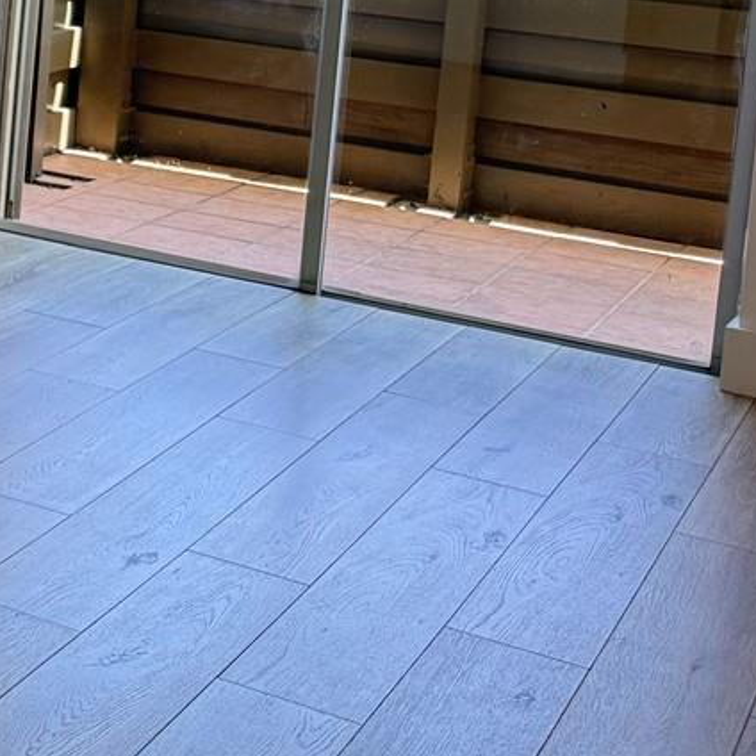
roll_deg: -2.1
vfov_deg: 20.5
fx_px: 1977
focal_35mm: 80
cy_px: -100
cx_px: -645
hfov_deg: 17.3
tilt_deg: -4.9
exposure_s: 1/133
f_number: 1.78
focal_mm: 6.76
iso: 50
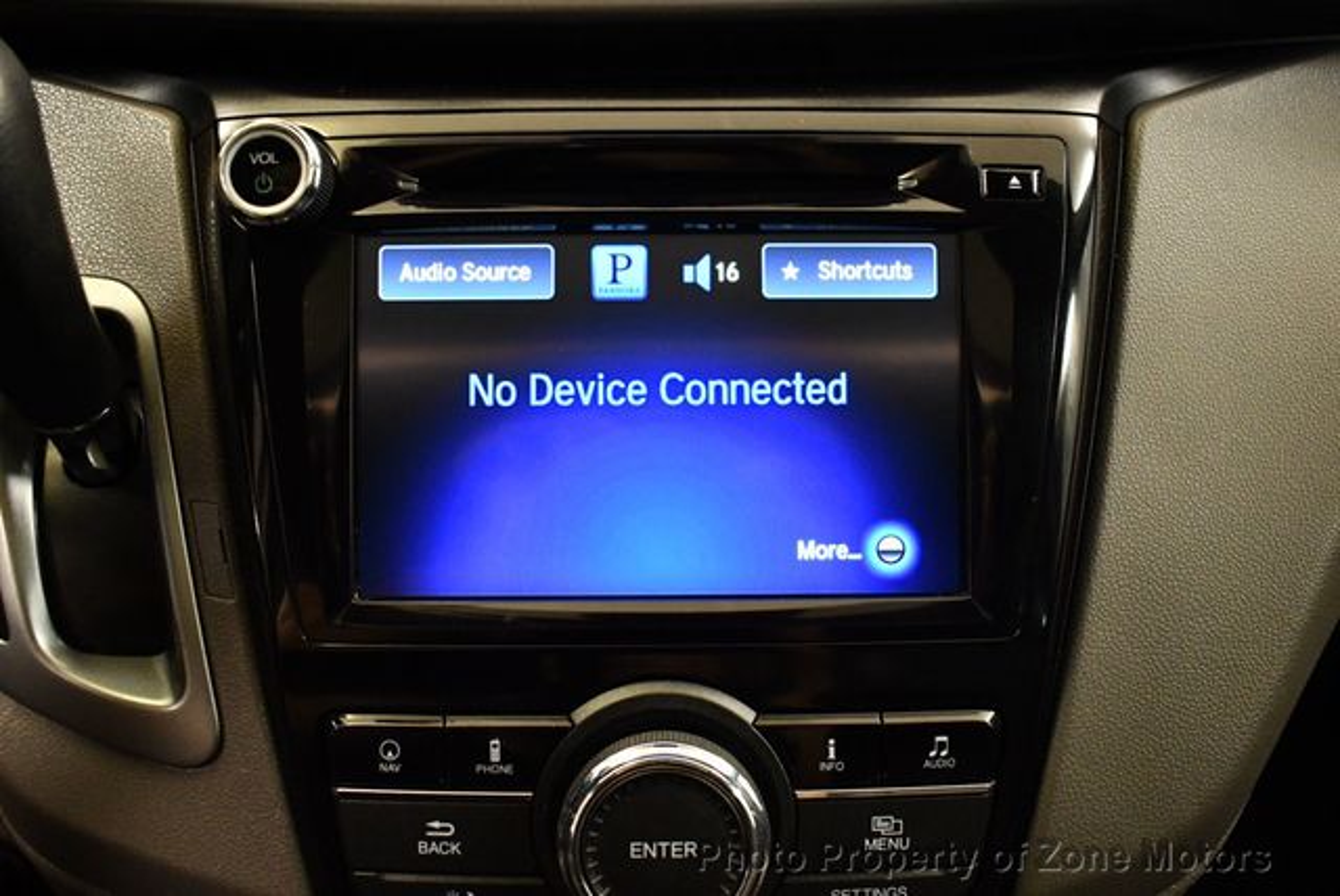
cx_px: 670
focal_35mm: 36
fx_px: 1341
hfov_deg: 53.1
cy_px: 448
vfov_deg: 36.9
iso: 3200
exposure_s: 1/80
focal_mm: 18
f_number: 3.5
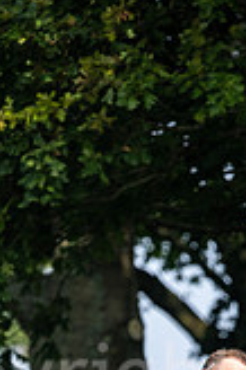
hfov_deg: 1.7
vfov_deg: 2.5
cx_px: 122
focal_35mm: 824
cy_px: 501
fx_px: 8463
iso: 160
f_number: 5
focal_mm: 300
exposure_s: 1/1000
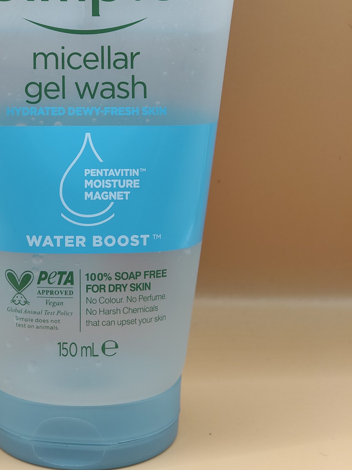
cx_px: 92
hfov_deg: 14.0
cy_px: 124
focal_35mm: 105
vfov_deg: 18.6
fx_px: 1424
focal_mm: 13.3
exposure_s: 1/120
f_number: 2.55
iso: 203
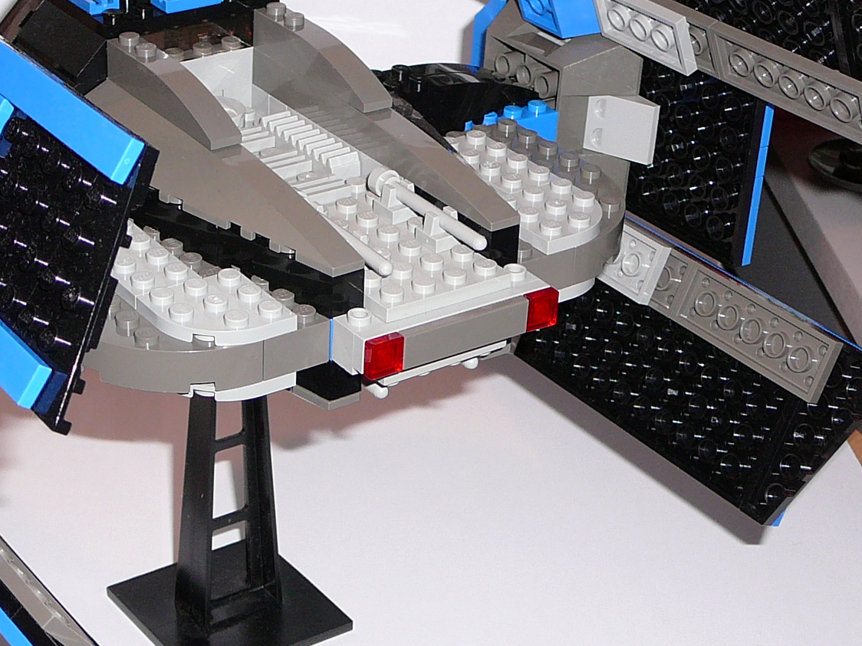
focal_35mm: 84
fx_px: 2092
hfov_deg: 23.2
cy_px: 218
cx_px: 276
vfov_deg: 17.5
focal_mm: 7
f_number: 3.3
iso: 100
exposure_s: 1/30
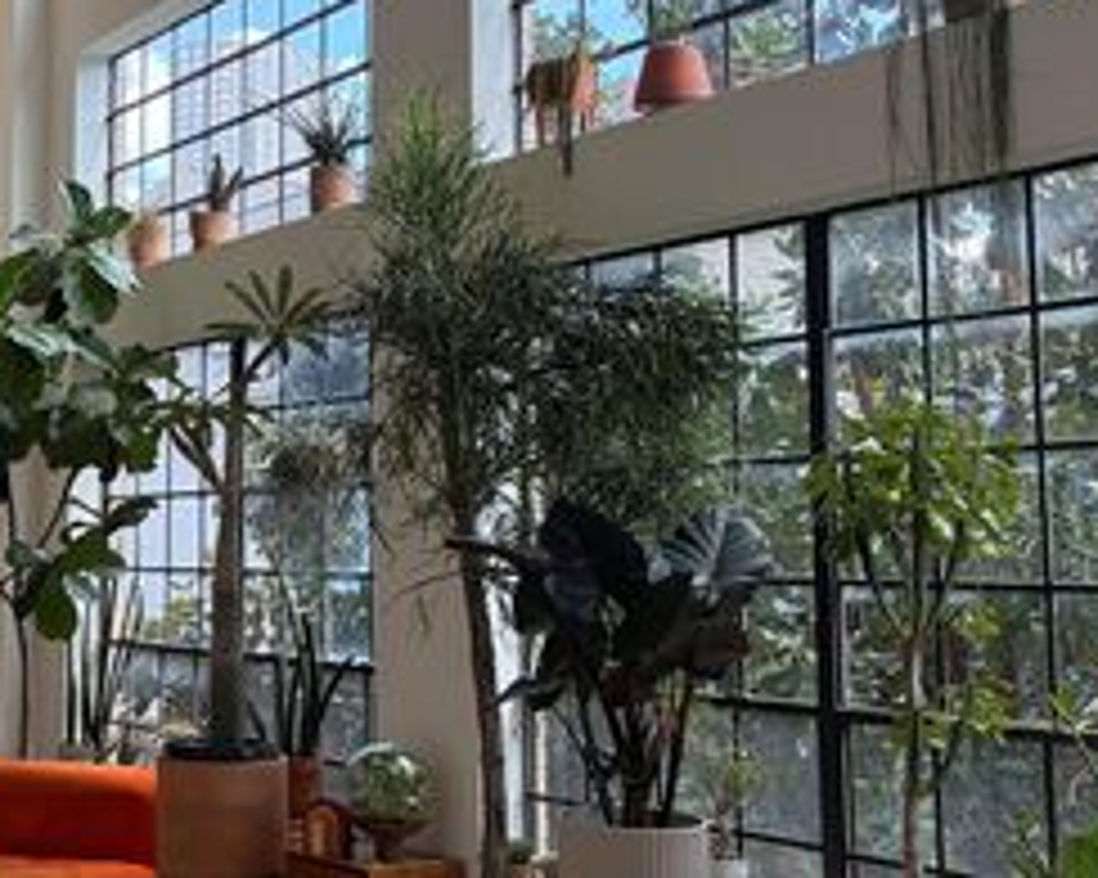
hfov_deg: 34.2
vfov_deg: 29.1
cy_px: 358
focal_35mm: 52
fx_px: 1689
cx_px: 126
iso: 50
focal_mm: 5.96
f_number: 1.6
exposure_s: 1/180
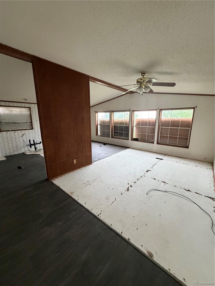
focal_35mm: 14
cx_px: 108
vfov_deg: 102.1
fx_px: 116
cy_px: 143
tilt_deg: -12.2
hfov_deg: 85.7
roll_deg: -0.4
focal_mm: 2.22
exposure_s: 1/60
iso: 640
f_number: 2.2
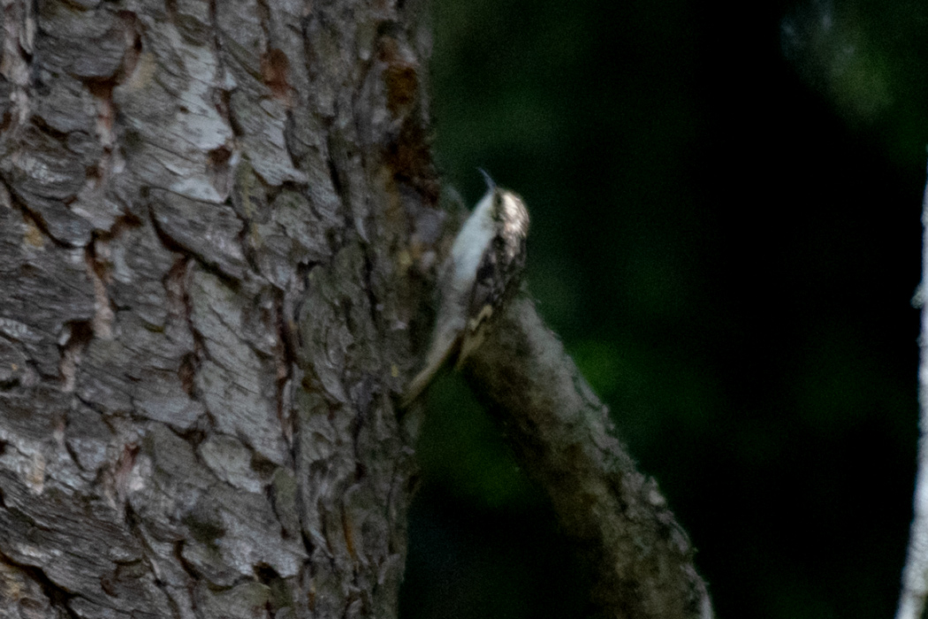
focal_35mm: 720
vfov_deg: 1.9
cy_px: 310
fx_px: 18559
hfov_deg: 2.9
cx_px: 464
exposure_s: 1/1600
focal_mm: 480
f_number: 5.6
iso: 1000
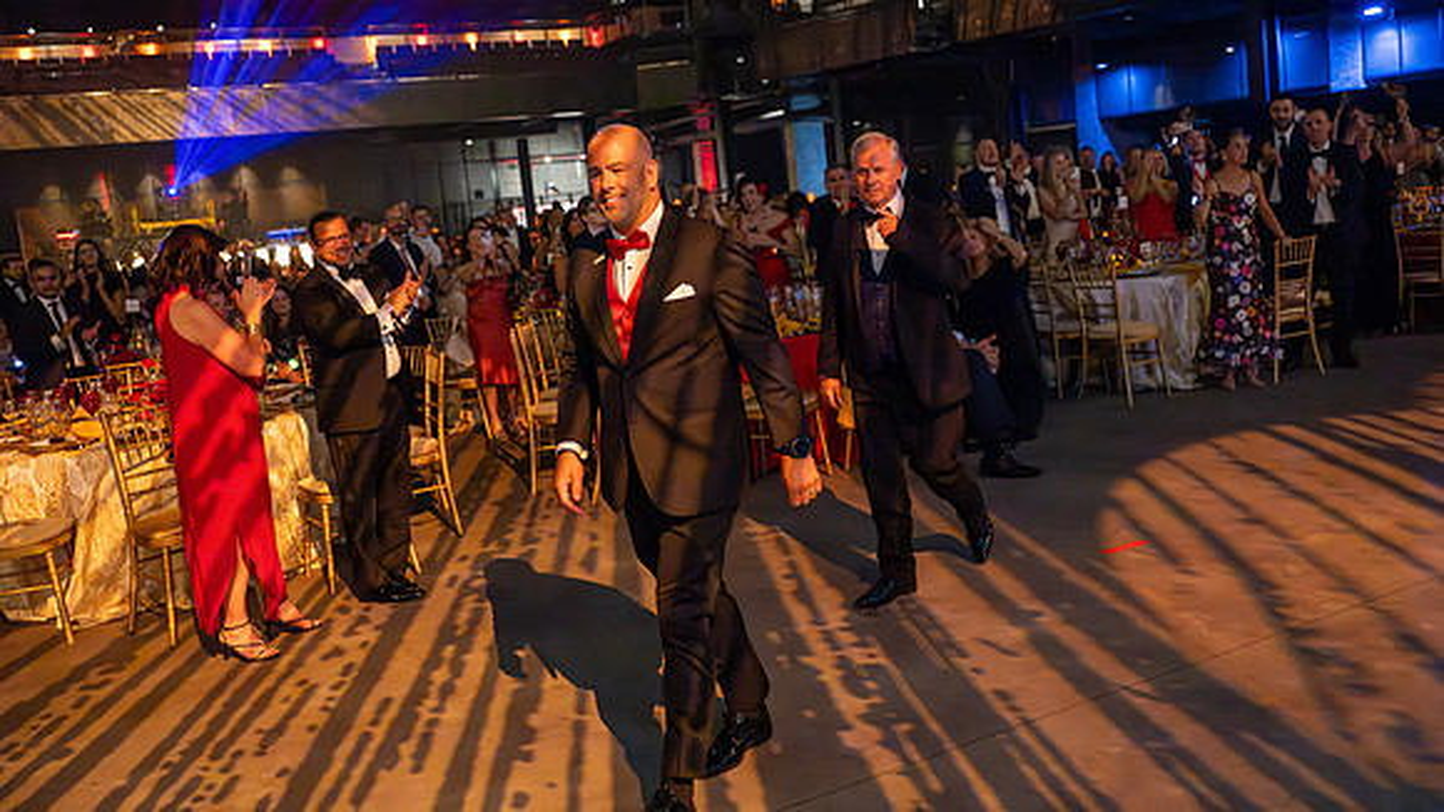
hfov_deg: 59.5
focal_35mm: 33
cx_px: 722
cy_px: 331
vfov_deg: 35.5
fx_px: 1263
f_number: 3.2
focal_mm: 31.5
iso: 25600
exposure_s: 1/500
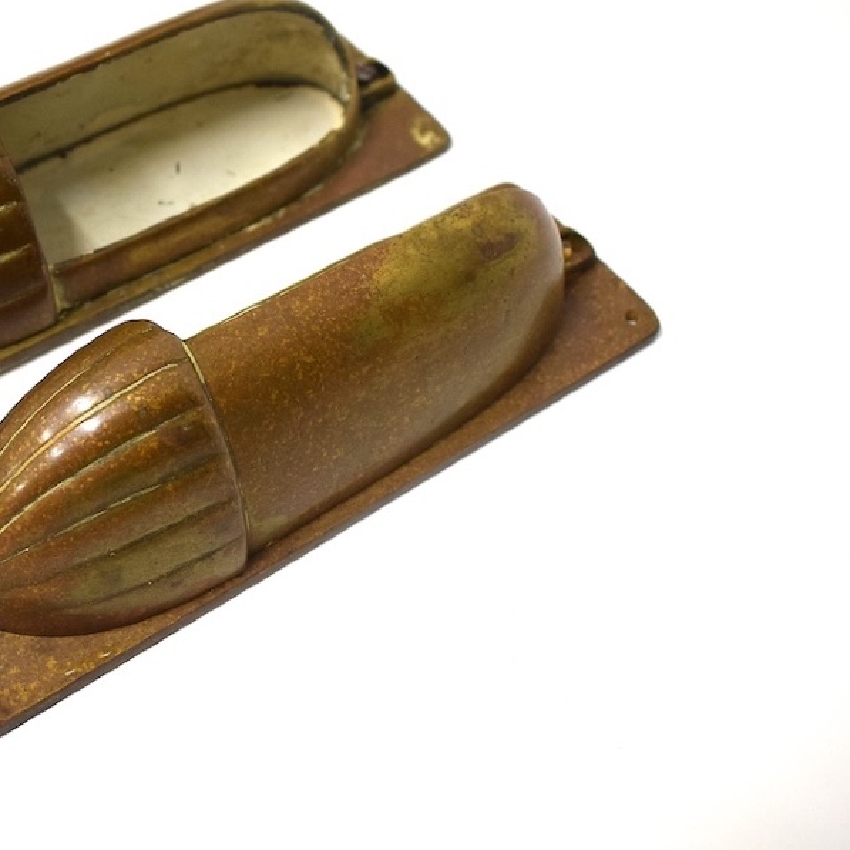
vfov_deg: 31.7
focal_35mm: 54
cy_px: 369
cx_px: 234
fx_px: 1496
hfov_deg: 31.3
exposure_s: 1/125
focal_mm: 21
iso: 800
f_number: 4
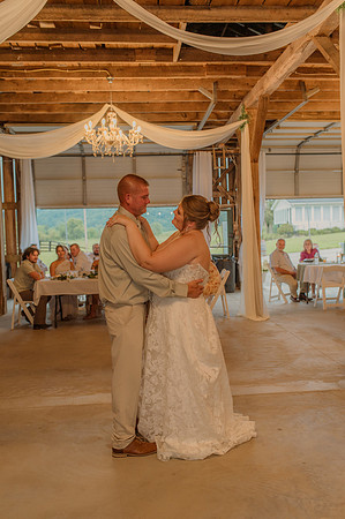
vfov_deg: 54.5
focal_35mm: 35
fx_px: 504
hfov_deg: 37.8
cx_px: 172
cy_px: 260
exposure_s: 1/200
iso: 640
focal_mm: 35
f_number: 2.5
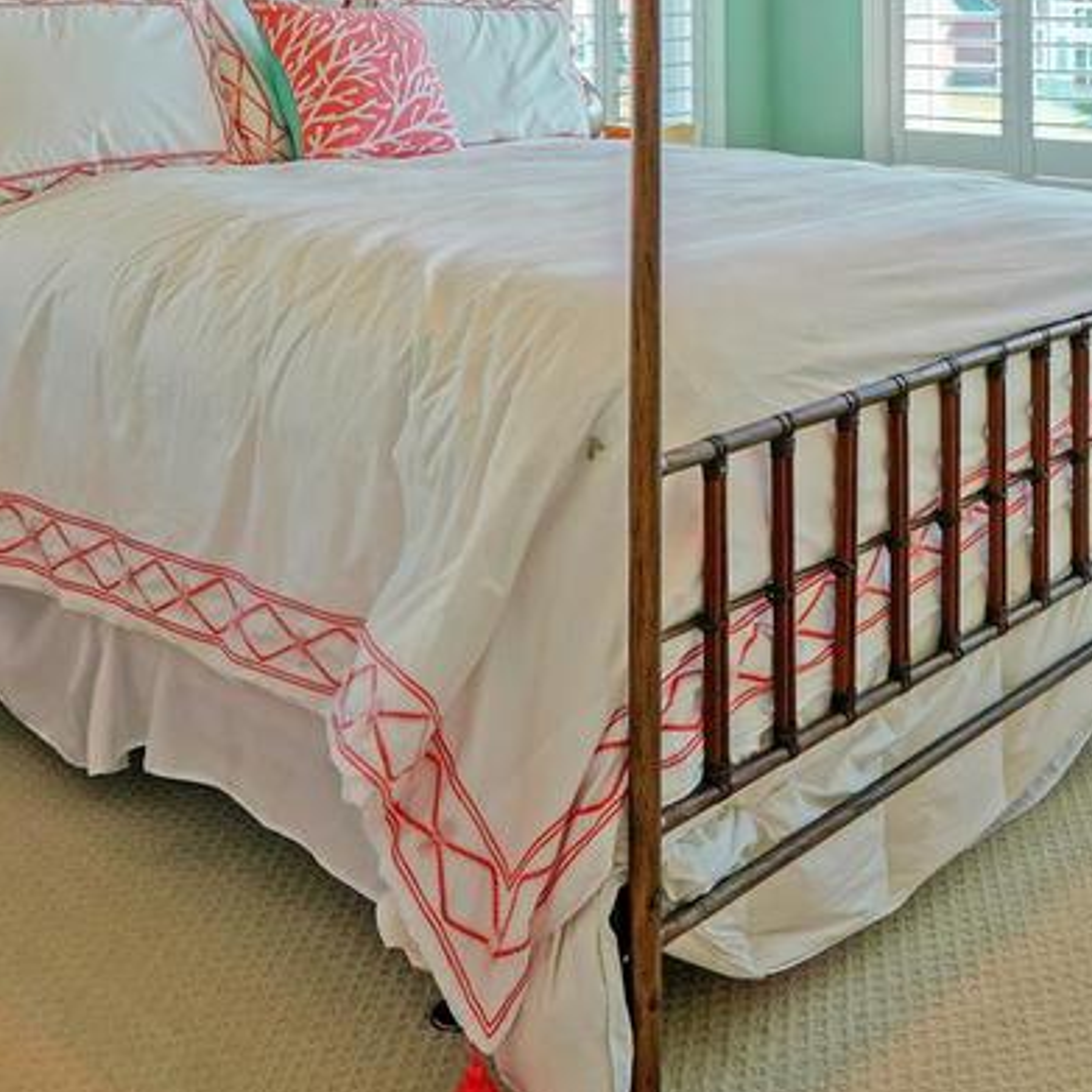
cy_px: -6
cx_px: 667
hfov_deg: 35.9
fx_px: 1677
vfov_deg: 33.0
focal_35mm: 47
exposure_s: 1/40
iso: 100
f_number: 3.2
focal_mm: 10
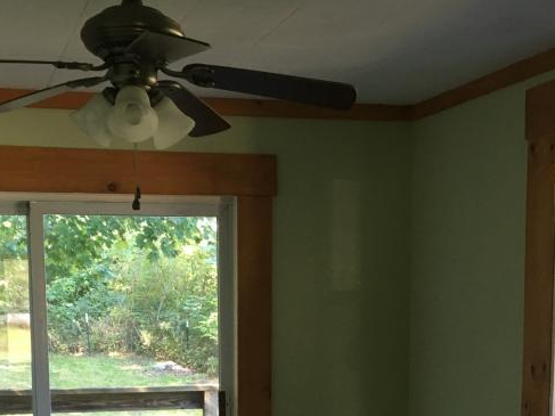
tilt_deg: -6.2
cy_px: 418
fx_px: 978
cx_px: 260
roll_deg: -0.4
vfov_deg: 23.0
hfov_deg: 31.7
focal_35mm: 61
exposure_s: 1/30
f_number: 2.2
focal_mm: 4.15
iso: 100
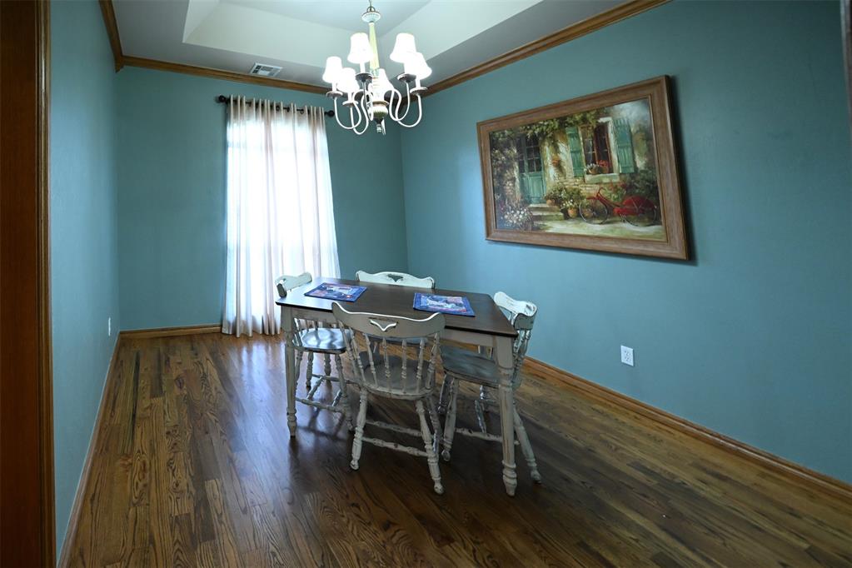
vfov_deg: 83.3
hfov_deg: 106.3
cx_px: 426
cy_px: 284
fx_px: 319
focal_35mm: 14
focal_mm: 9
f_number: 5
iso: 1100
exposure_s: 1/15
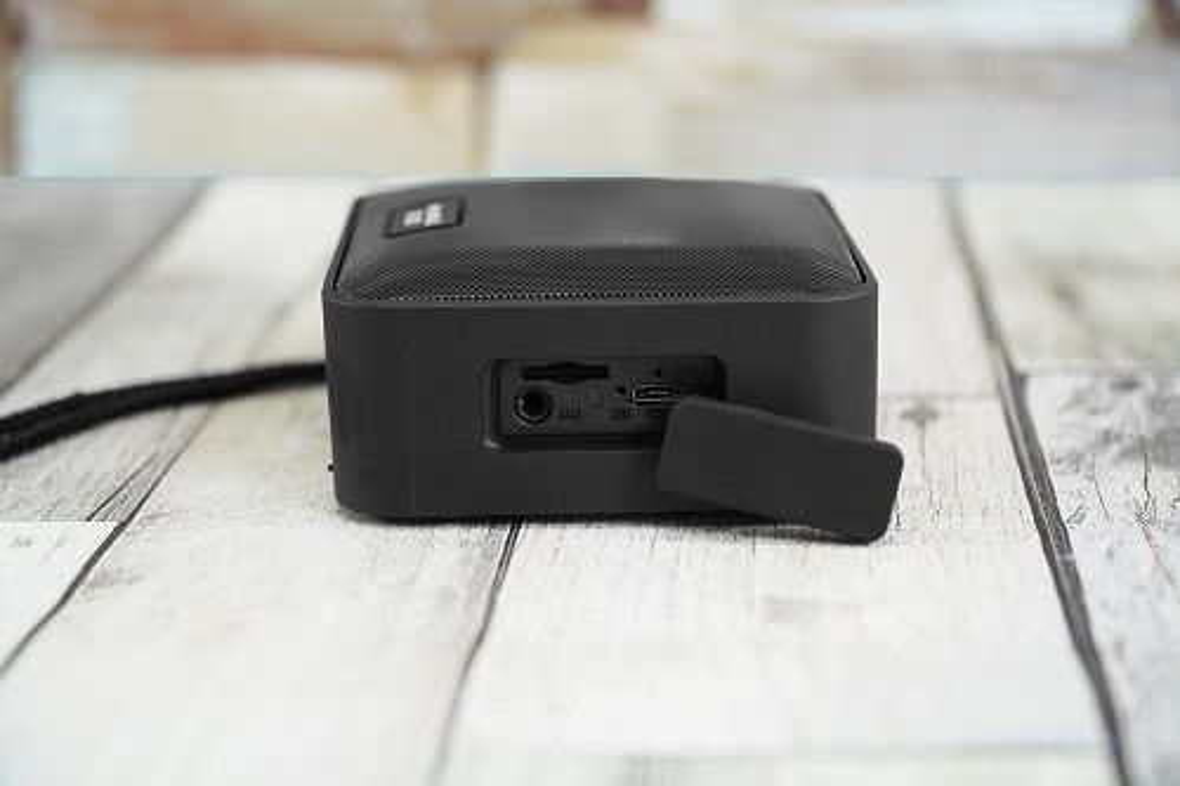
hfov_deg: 25.5
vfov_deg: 17.2
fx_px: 2605
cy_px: 393
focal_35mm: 80
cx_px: 590
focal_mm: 53
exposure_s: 1/100
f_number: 4
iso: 400
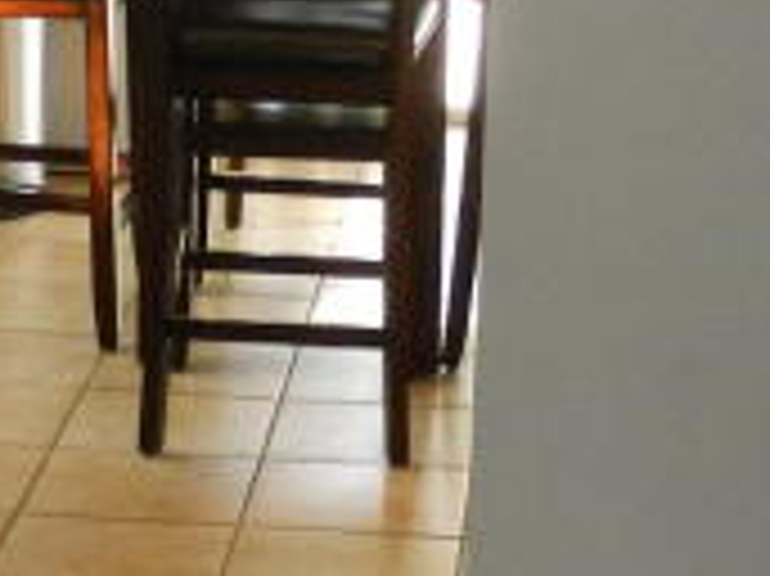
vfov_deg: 9.8
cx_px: 270
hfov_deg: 13.2
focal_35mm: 150
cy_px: -58
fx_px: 3334
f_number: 3.1
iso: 180
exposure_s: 1/30
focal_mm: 4.5
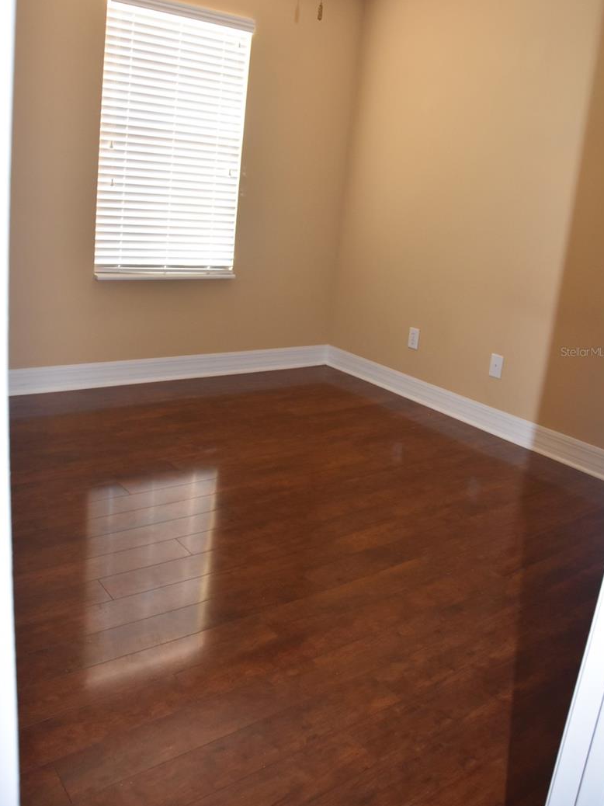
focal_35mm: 30
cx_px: 302
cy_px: 352
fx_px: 698
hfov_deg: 46.8
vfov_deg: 59.8
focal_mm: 18
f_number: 4
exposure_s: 1/60
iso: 1100
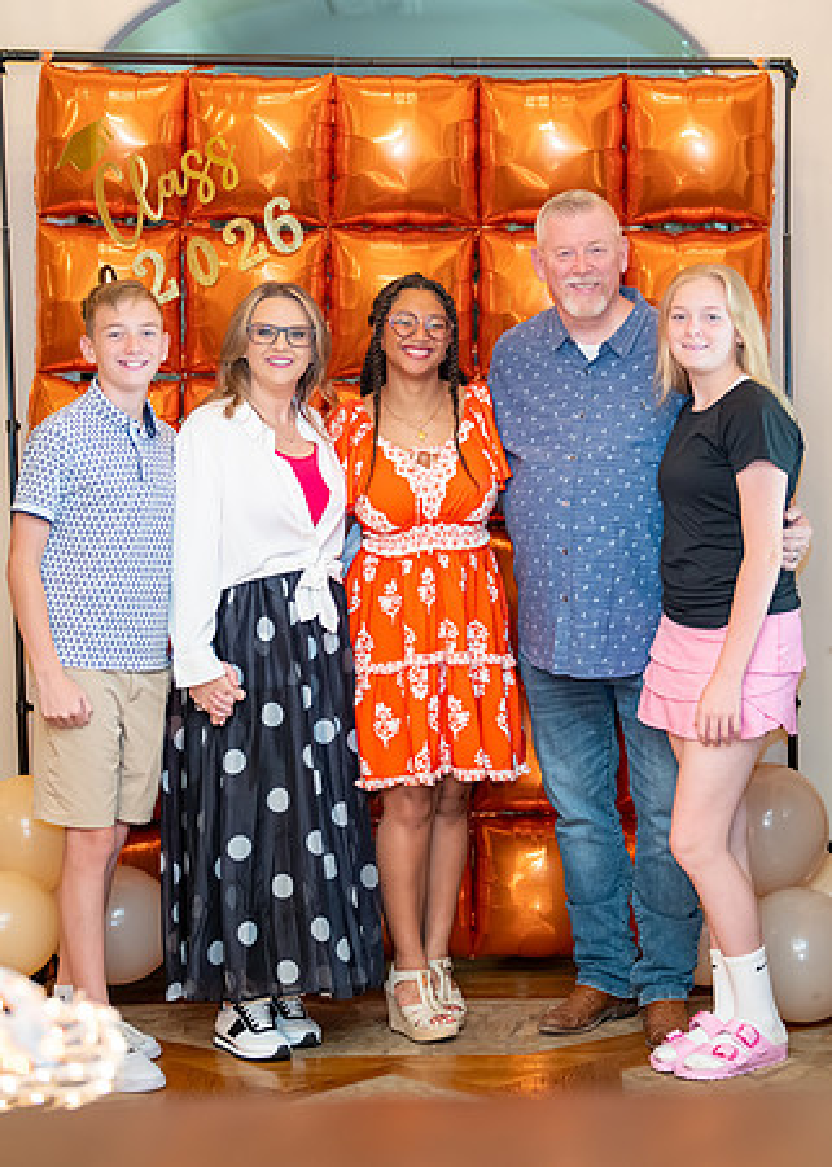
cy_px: 586
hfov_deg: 19.0
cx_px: 538
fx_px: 2483
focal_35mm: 75
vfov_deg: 26.4
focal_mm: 50
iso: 1000
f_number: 1.2
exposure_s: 1/400
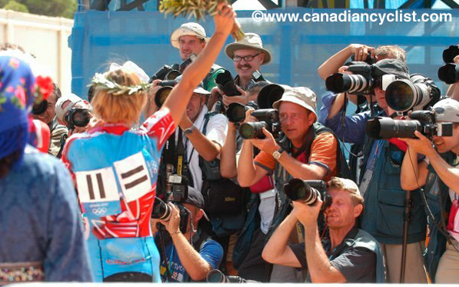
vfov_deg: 9.5
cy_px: 135
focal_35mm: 138
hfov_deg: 15.1
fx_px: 1726
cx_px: 230
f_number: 3.5
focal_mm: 90
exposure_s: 1/640
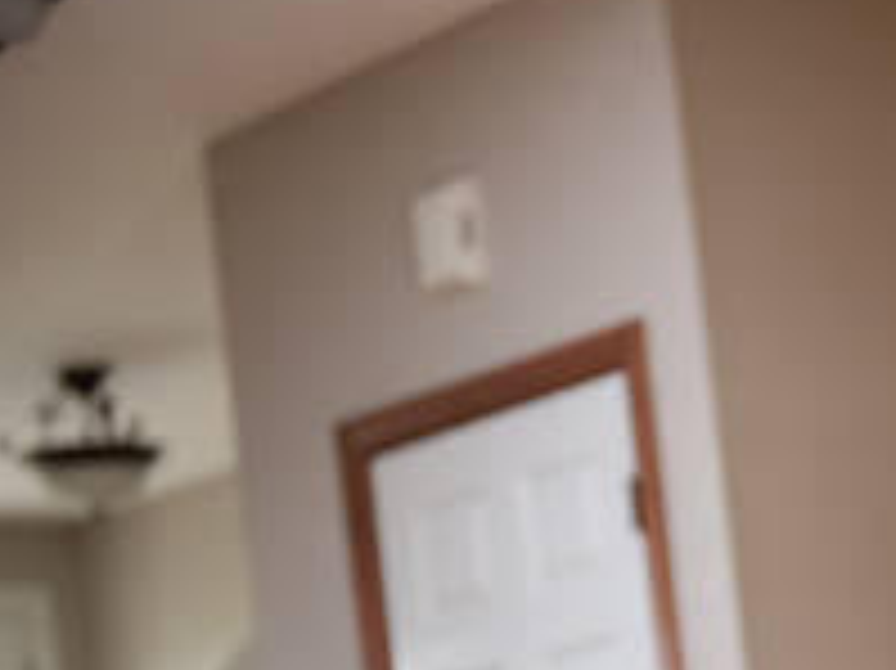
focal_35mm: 140
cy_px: 803
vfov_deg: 10.4
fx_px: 3622
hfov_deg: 13.6
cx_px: 1184
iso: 500
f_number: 3.2
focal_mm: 50
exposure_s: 1/160
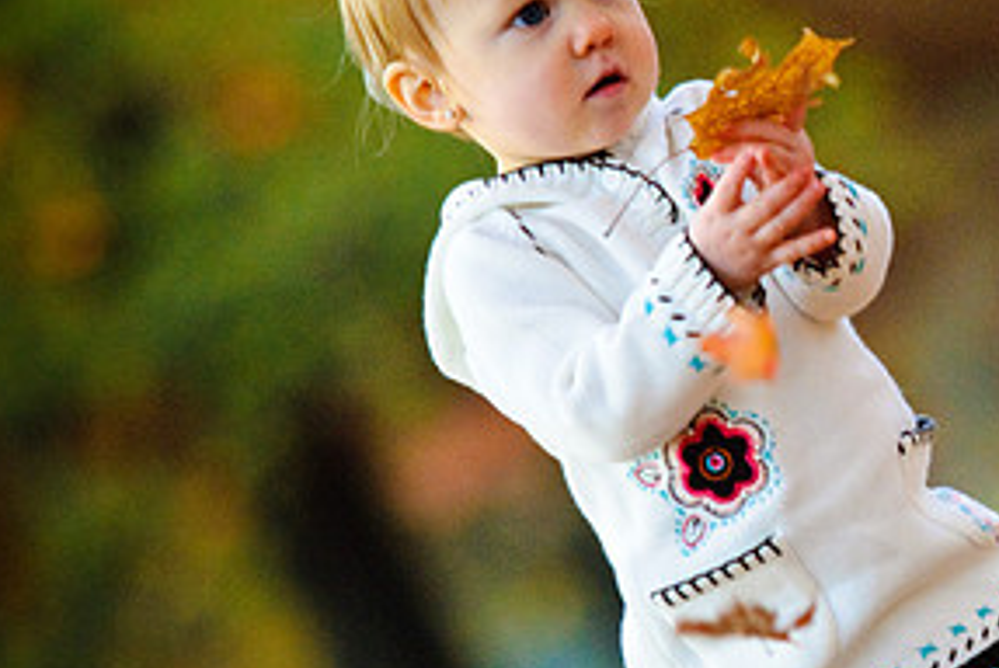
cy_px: 303
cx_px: 989
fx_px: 11361
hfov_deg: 5.0
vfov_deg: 3.4
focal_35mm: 409
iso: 400
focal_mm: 135
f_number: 2.8
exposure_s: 1/250
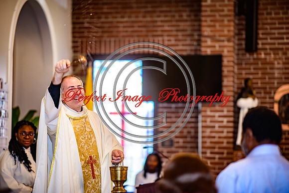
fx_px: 843
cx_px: 144
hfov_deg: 19.5
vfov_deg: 13.0
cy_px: 96
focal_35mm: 105
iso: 180
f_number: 1.4
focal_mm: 105
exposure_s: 1/100
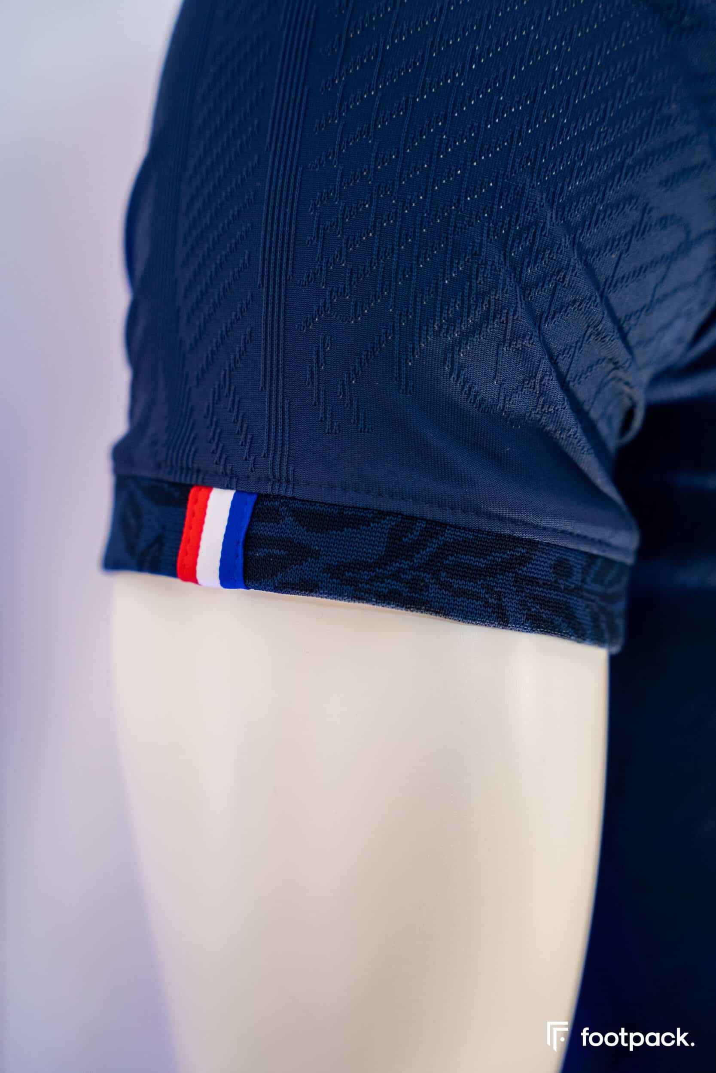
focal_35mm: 70
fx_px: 2088
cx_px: 358
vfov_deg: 28.8
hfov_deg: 19.5
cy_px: 536
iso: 1250
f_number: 3.2
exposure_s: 1/160
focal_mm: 70
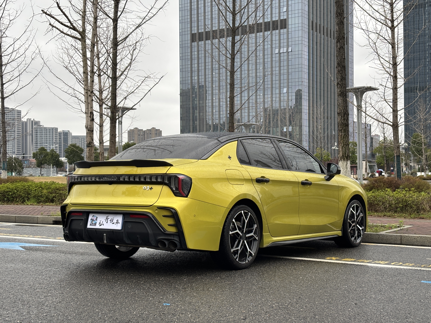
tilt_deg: +0.8
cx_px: 216
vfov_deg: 28.0
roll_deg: +0.2
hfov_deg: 36.8
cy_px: 162
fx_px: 647
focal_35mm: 52
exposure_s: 1/121
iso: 40
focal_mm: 5.96
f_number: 1.6
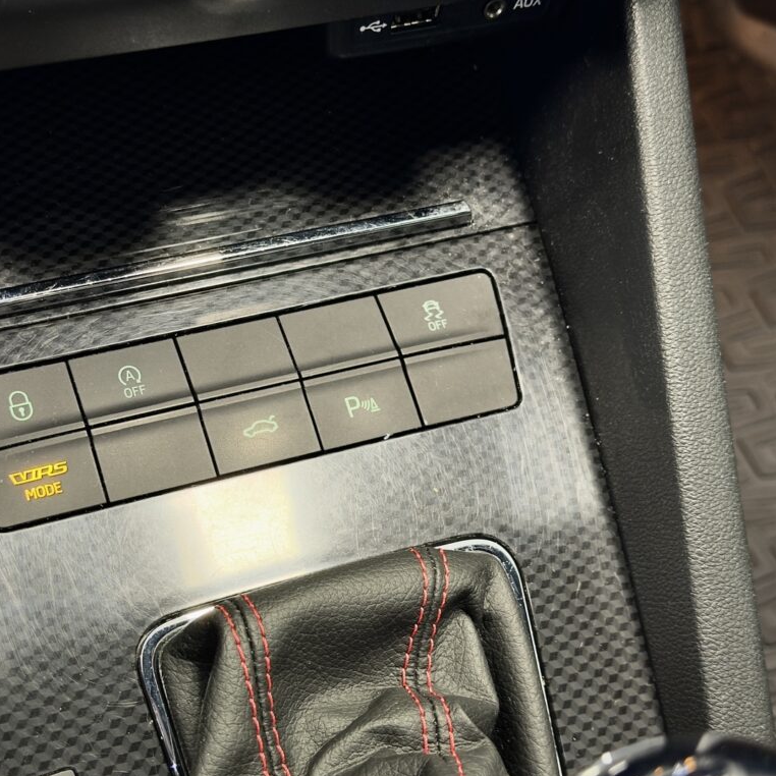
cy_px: 390
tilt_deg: -53.7
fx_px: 1446
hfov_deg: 29.8
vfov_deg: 30.0
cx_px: 257
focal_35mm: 57
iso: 500
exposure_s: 1/34
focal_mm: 6.76
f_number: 1.78
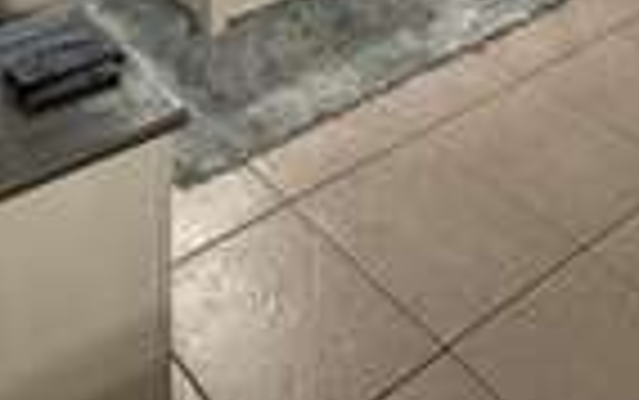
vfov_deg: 21.1
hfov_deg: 38.9
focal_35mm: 50
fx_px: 871
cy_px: -231
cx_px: 140
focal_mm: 2.22
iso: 640
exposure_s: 1/60
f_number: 2.2
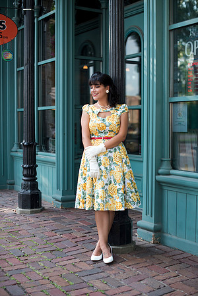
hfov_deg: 27.0
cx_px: 99
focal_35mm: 50
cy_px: 148
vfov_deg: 39.6
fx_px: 412
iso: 200
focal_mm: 50
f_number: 2.5
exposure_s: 1/400
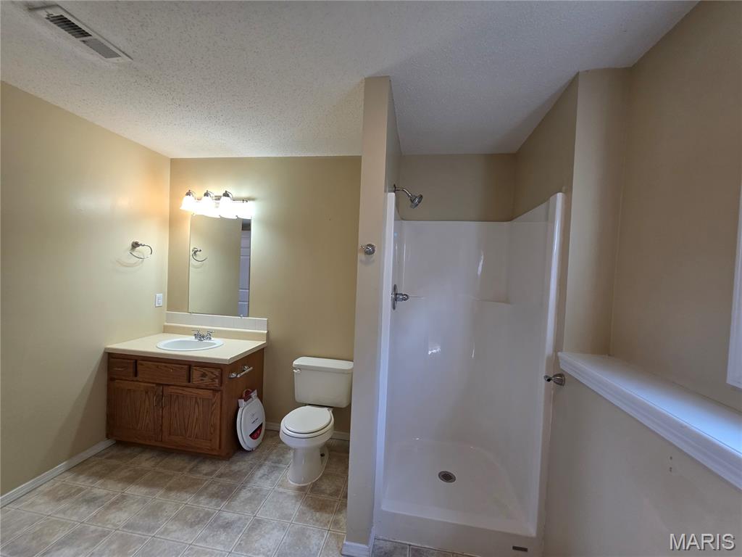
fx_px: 279
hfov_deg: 106.2
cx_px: 371
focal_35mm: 13
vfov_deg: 89.9
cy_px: 278
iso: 200
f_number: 1.9
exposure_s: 1/120
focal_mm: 2.2
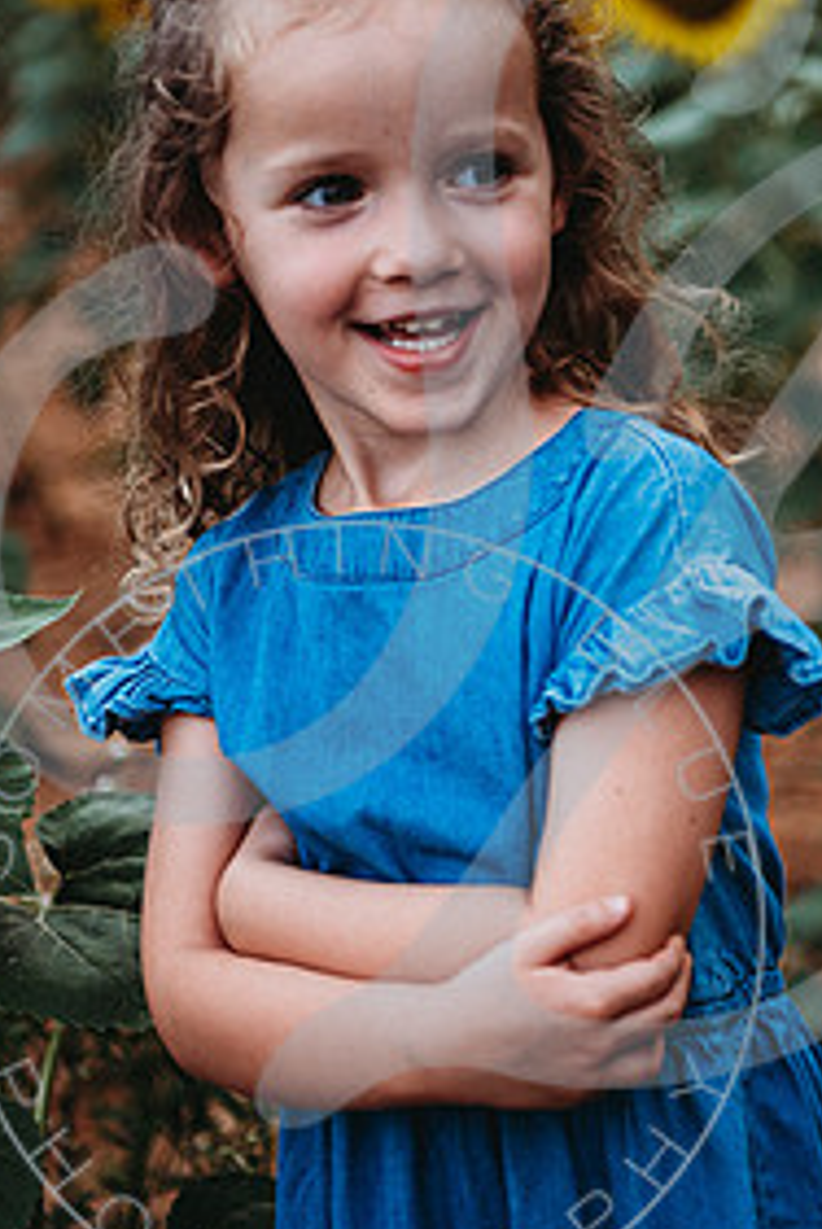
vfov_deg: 21.2
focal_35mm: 96
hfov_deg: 14.3
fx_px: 3280
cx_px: 555
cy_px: 595
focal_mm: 60
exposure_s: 1/250
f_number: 2.8
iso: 100
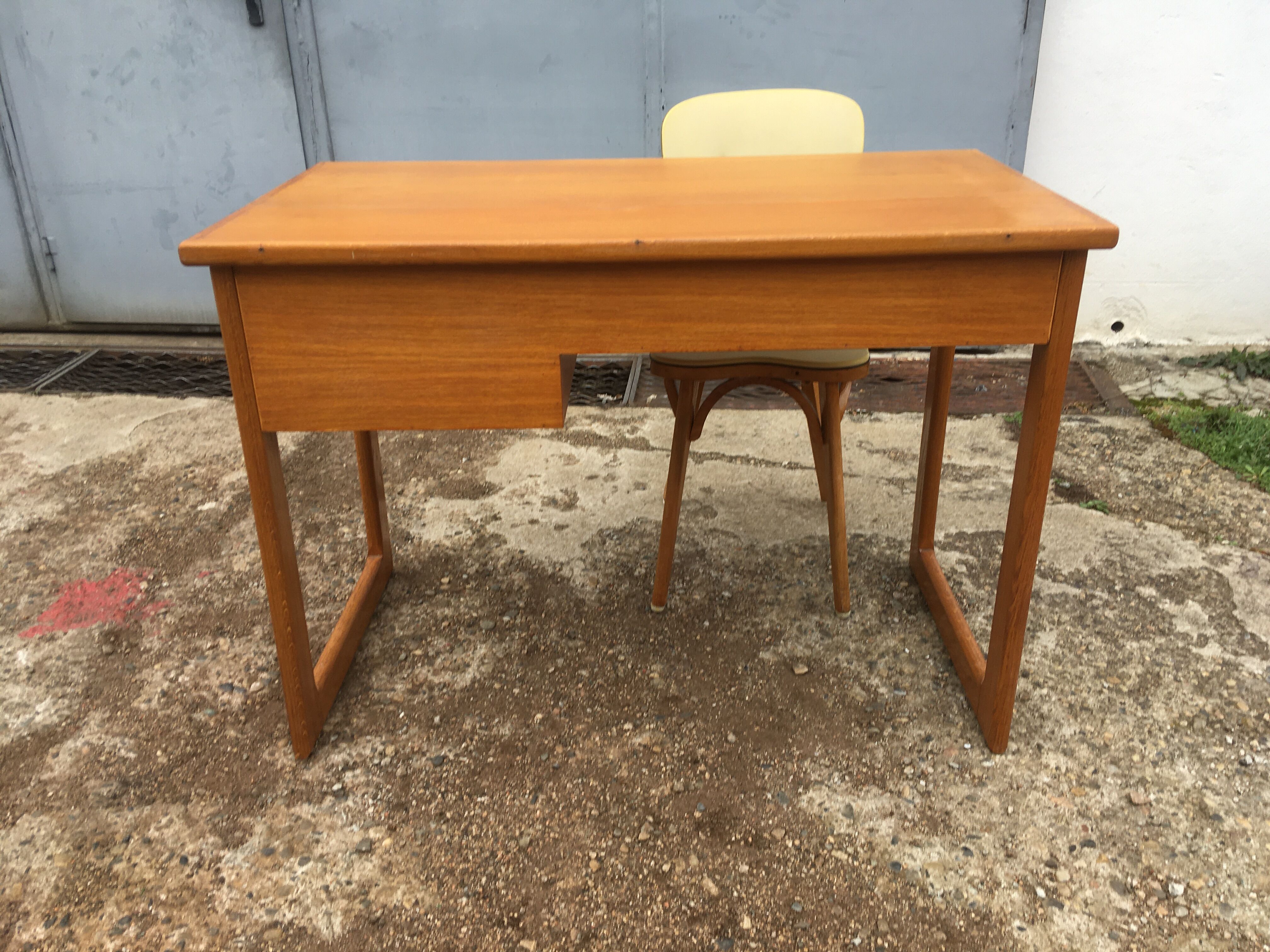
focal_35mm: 29
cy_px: 476
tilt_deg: -23.3
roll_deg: -1.3
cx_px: 635
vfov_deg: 48.2
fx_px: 1064
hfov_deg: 61.7
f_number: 2.2
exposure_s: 1/188
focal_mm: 4.15
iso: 25
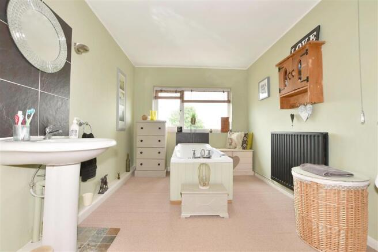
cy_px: 126
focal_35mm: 15
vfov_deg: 77.3
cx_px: 189
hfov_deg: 100.4
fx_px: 157
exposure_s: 1/15
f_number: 8
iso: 200
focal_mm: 10
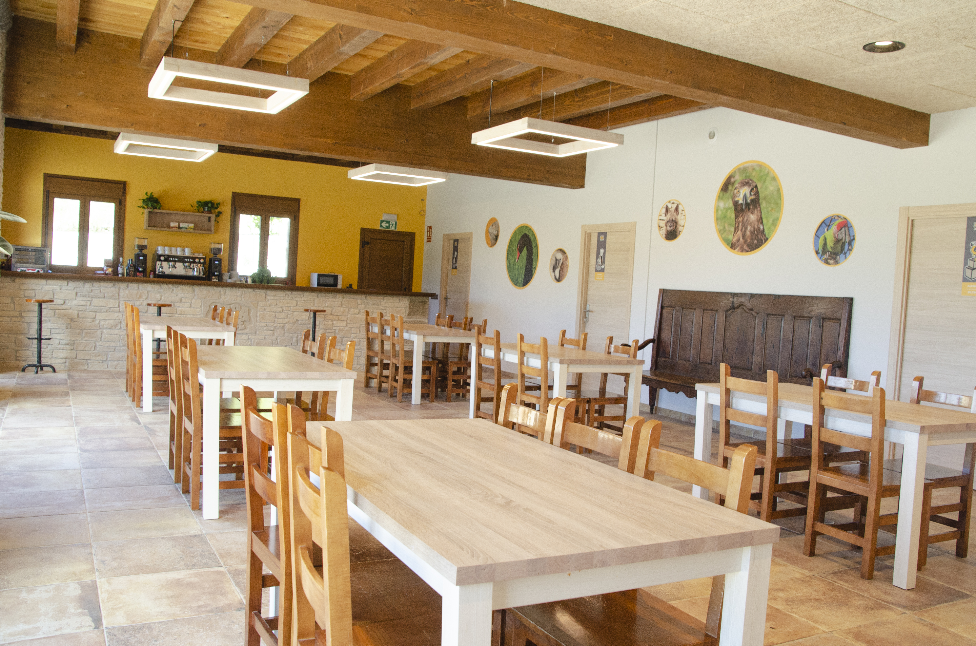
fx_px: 812
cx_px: 488
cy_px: 323
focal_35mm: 30
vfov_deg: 43.4
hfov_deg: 62.0
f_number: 5.6
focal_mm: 20
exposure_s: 1/125
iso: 640
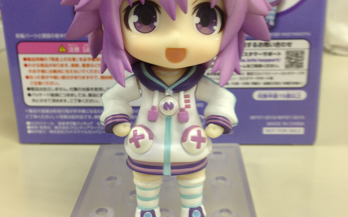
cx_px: 173
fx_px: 446
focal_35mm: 47
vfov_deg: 27.3
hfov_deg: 42.6
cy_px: 80
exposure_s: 1/20
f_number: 2.4
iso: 50
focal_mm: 4.12
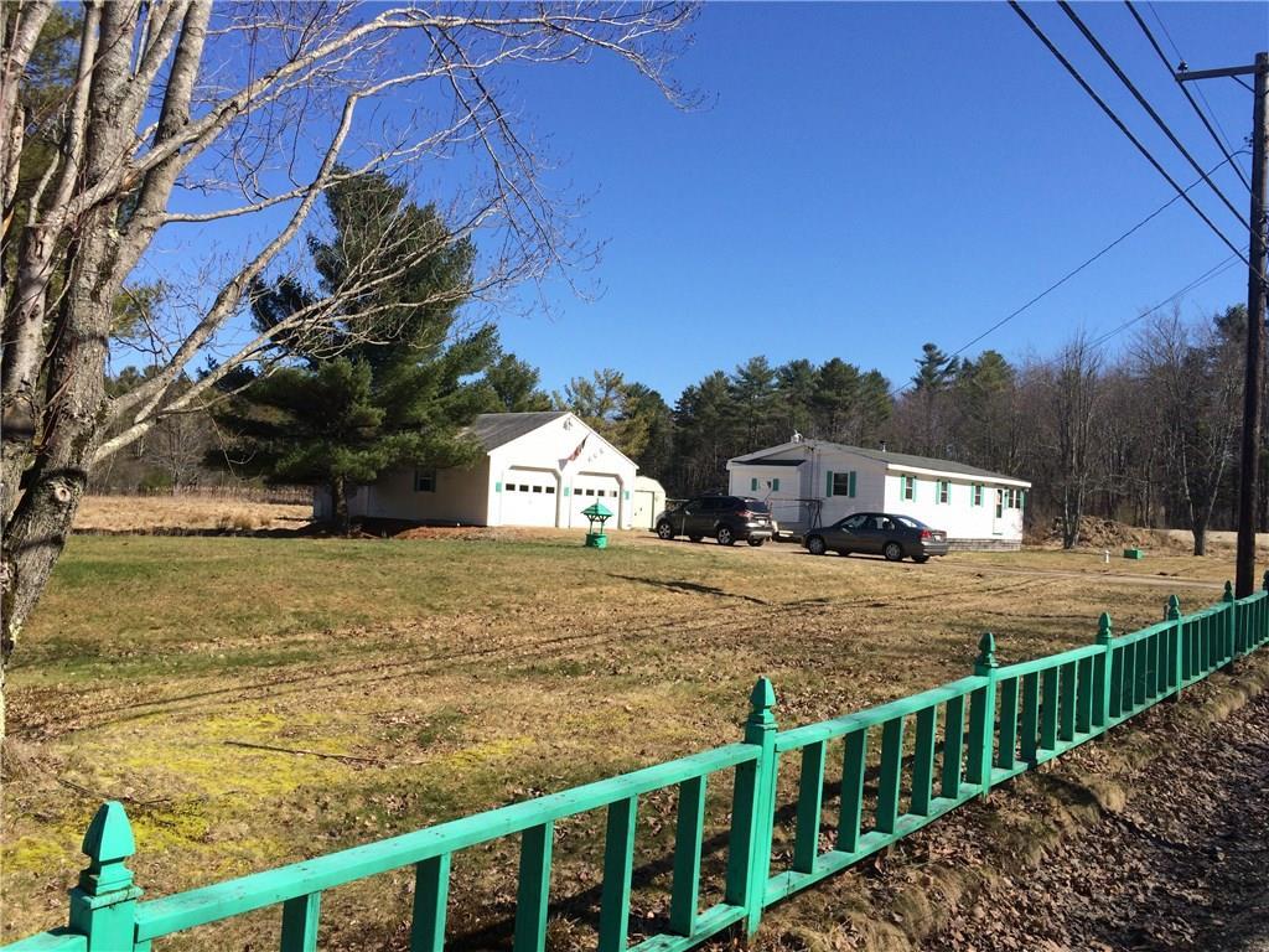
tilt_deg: +2.6
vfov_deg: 48.2
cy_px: 476
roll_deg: -2.2
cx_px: 634
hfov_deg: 61.7
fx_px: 1063
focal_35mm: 29
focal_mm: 4.15
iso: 32
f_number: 2.2
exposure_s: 1/1786
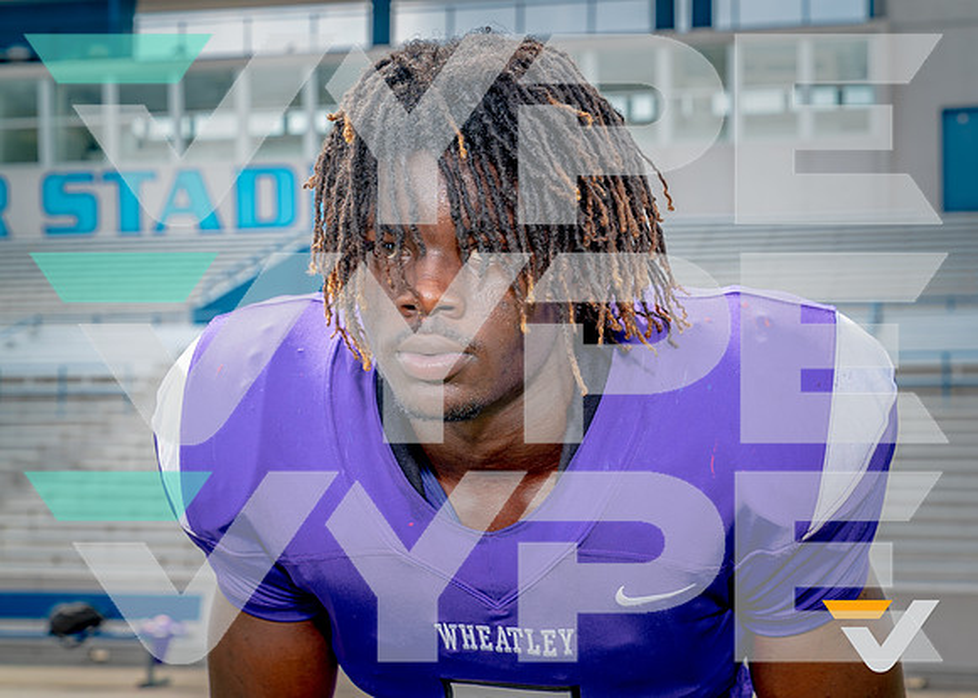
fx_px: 2034
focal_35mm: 73
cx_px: 479
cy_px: 349
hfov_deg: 27.0
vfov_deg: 19.5
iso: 100
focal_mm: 70
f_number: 8
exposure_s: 1/125
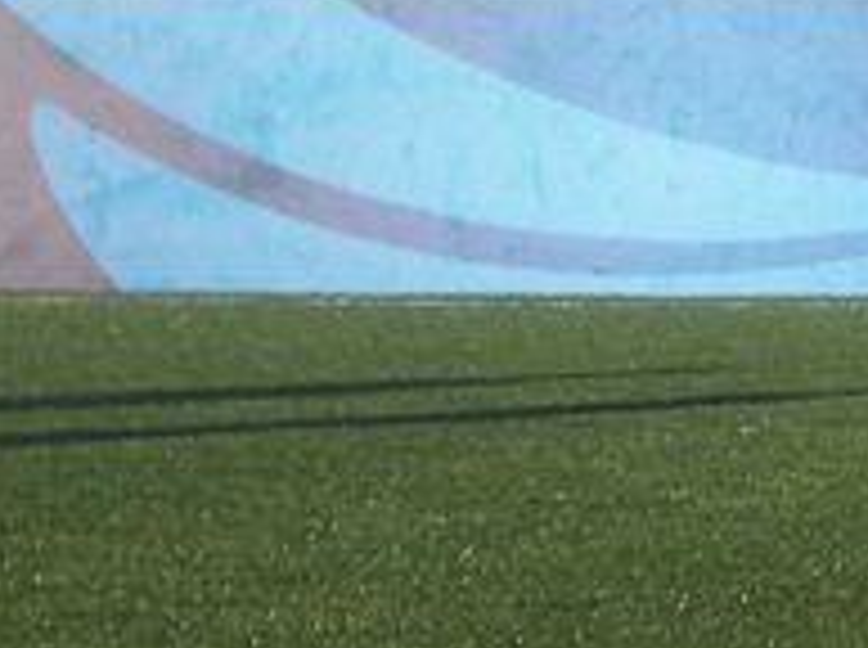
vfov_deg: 6.3
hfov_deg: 7.8
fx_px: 5857
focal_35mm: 234
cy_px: -328
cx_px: 2105
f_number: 11.3
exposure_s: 1/125
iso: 80
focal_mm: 7.8
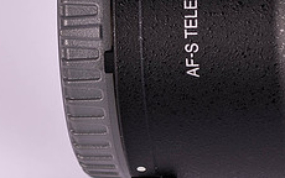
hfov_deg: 4.0
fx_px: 4111
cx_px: 174
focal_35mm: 529
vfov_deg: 2.5
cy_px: 24
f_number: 8
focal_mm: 105
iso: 64
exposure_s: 1/160
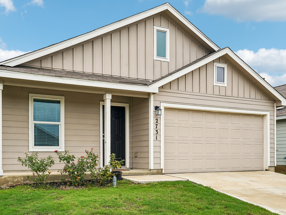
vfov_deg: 38.7
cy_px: 112
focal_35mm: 37
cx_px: 118
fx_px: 306
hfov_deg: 49.9
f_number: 8
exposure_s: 1/400
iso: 200
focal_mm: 30
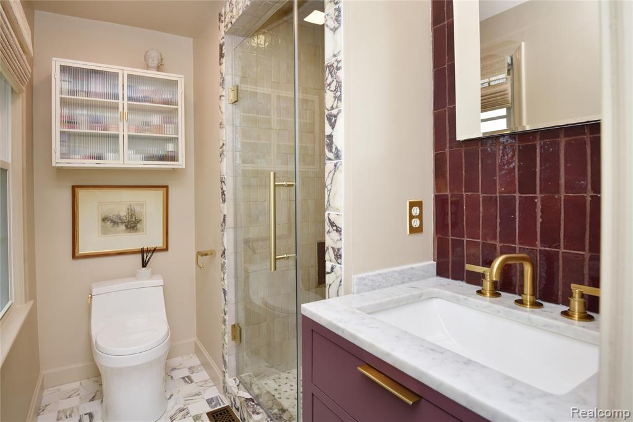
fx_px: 299
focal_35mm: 17
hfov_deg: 93.3
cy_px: 211
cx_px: 316
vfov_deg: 70.5
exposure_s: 1/60
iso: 125
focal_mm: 17
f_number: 6.3
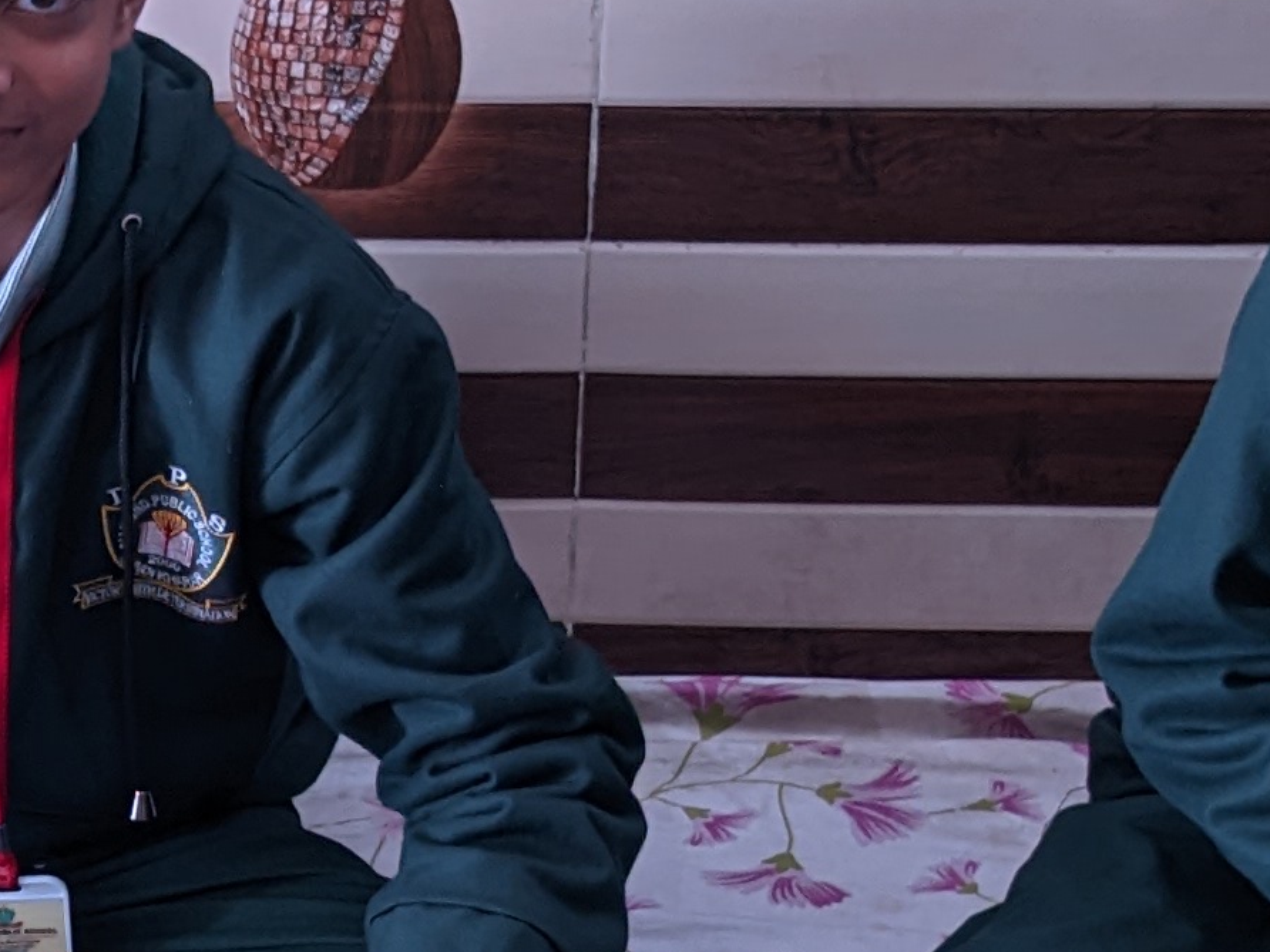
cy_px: 619
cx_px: 20
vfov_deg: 12.1
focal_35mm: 122
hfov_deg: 15.9
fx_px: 4476
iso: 174
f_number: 1.73
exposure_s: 1/90
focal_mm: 4.38
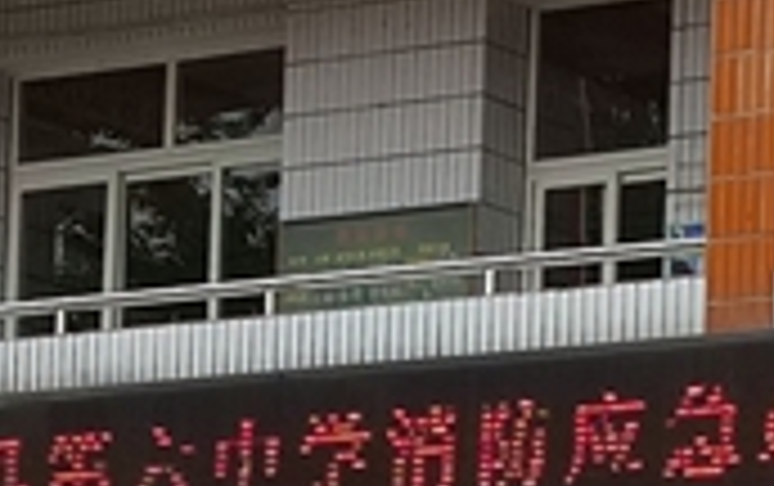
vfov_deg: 6.6
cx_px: 1215
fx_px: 4076
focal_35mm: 193
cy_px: 968
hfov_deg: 10.4
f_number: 1.9
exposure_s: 1/838
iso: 509
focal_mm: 5.52
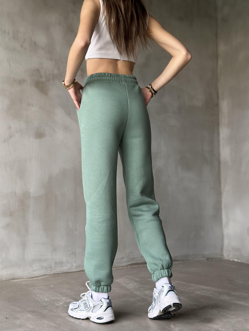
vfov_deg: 39.7
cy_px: 166
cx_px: 124
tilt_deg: +3.0
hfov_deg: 30.3
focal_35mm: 48
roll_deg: -1.0
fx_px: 460
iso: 125
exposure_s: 1/60
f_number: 1.78
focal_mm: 6.86
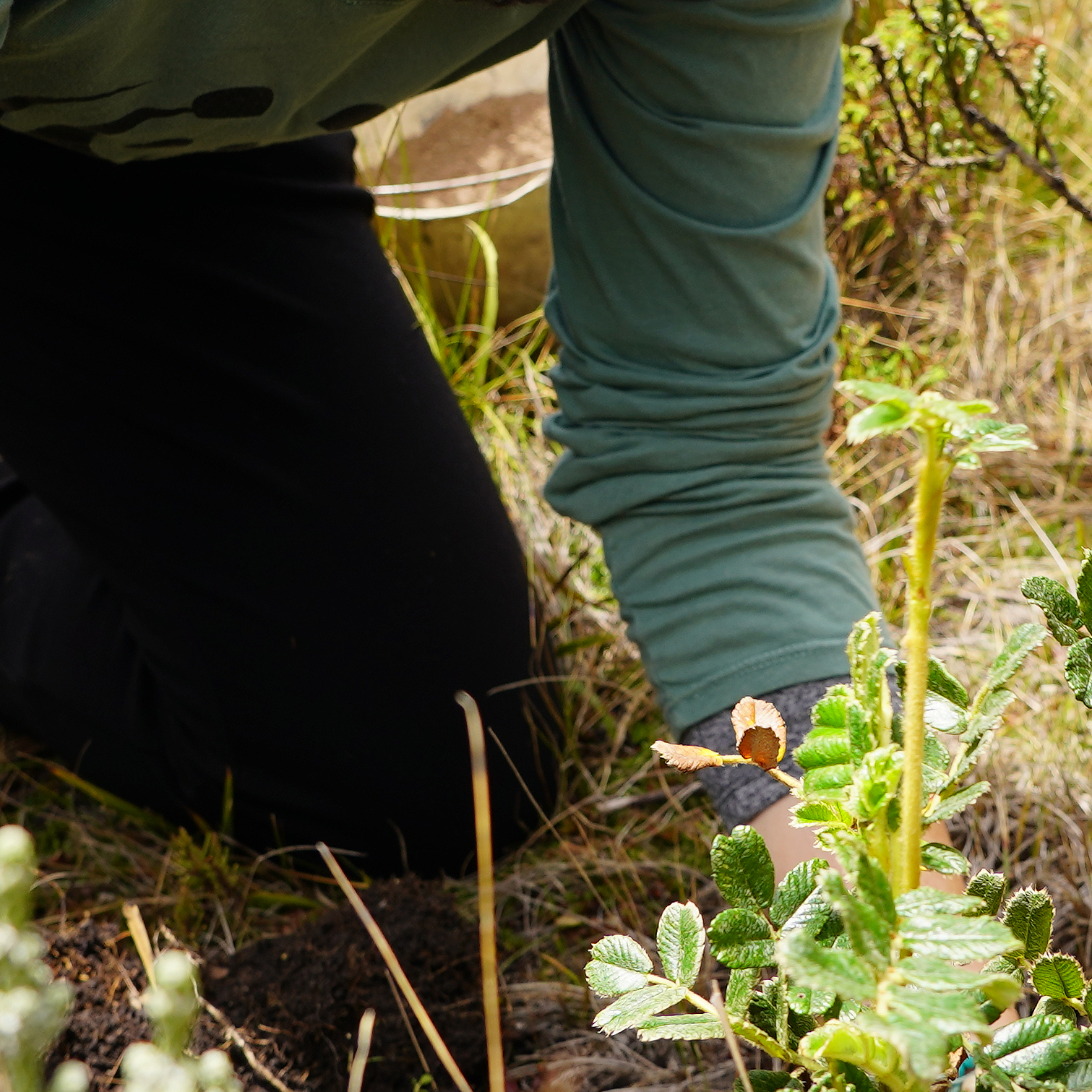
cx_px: 760
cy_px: 222
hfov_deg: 21.3
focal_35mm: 81
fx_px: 2891
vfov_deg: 21.1
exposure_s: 1/250
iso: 100
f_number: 5
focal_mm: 24
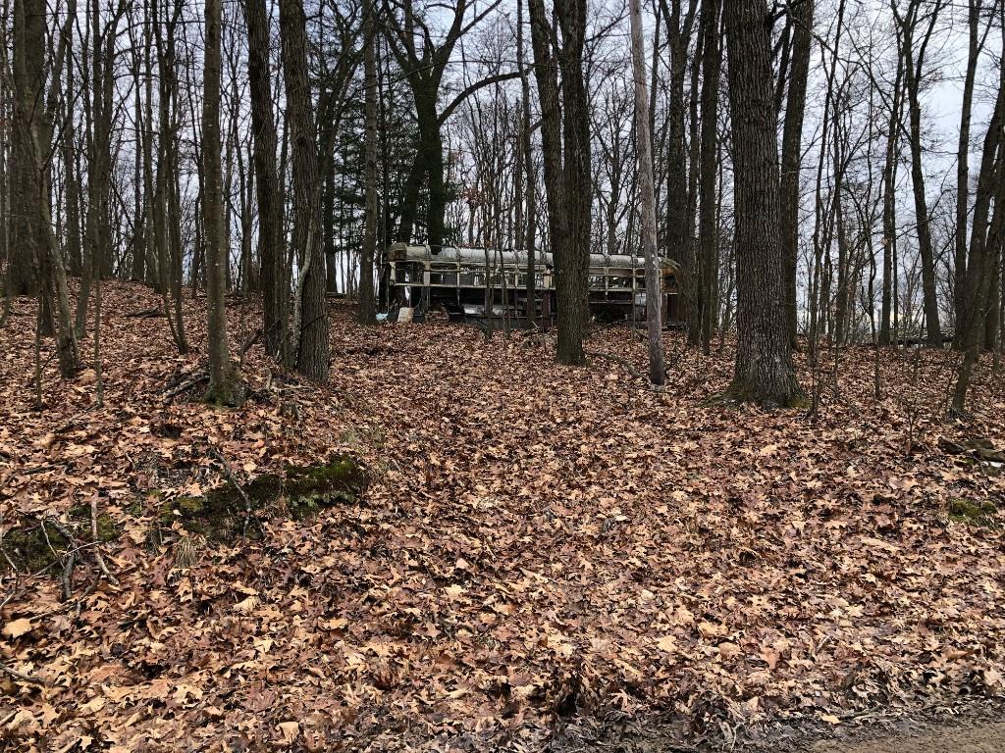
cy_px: 376
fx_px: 813
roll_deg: +1.9
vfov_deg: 49.7
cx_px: 502
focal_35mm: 28
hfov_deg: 63.4
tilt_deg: +2.1
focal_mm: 4
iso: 40
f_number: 1.8
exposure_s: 1/120
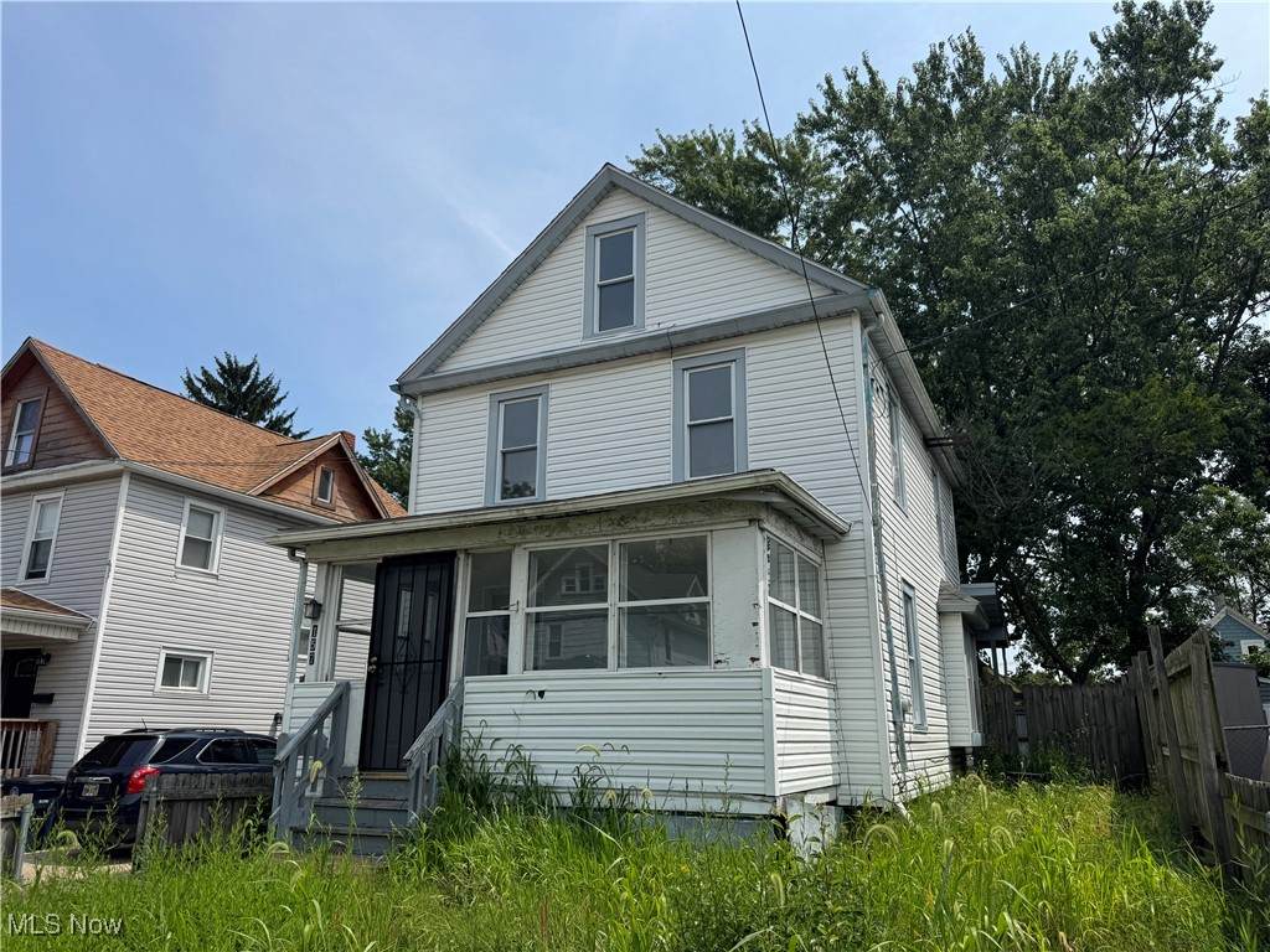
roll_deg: -0.6
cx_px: 635
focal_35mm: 24
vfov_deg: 56.8
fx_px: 881
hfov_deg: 71.6
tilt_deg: +16.5
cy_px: 476
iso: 80
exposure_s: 1/5348
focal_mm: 6.76
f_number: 1.78
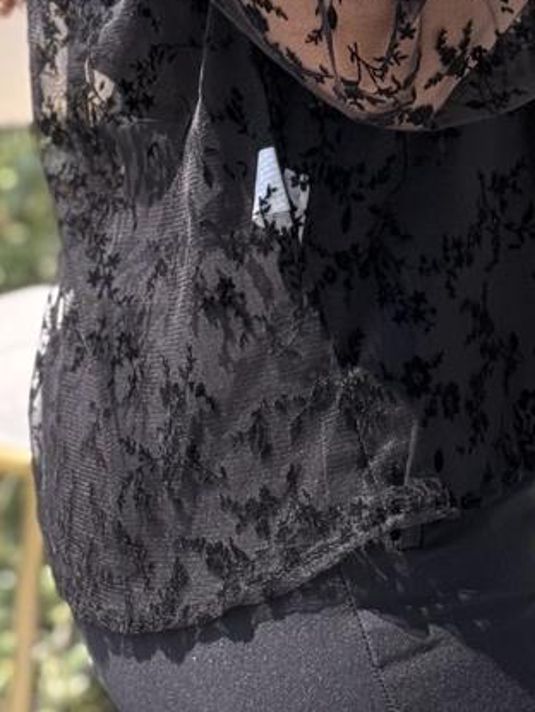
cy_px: -118
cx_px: 336
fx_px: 3169
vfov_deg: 12.5
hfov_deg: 9.6
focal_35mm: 154
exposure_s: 1/375
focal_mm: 6.76
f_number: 1.78
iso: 64
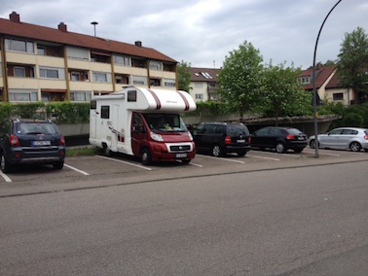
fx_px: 372
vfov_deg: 40.7
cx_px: 184
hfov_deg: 52.6
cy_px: 138
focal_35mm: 35
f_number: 2.4
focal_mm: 4.28
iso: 50
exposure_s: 1/951
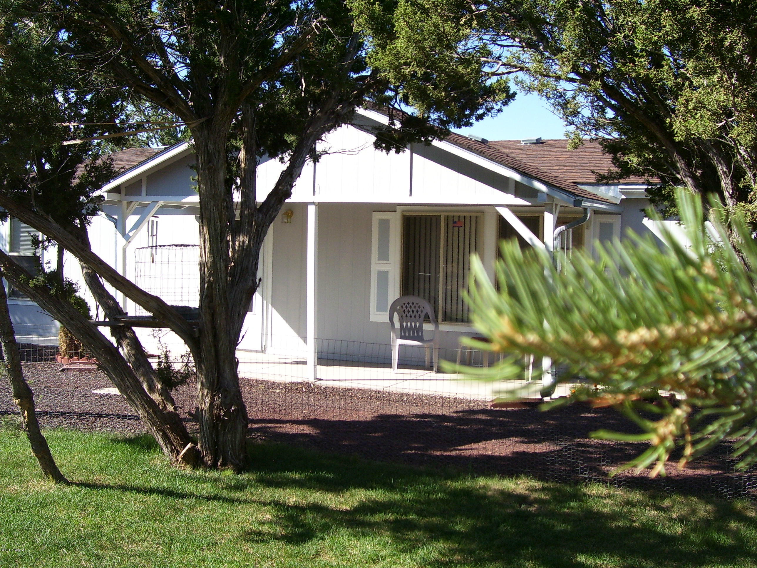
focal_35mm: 42
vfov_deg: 34.3
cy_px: 284
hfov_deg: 44.8
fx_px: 918
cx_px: 378
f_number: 3
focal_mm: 7
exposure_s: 1/750
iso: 80
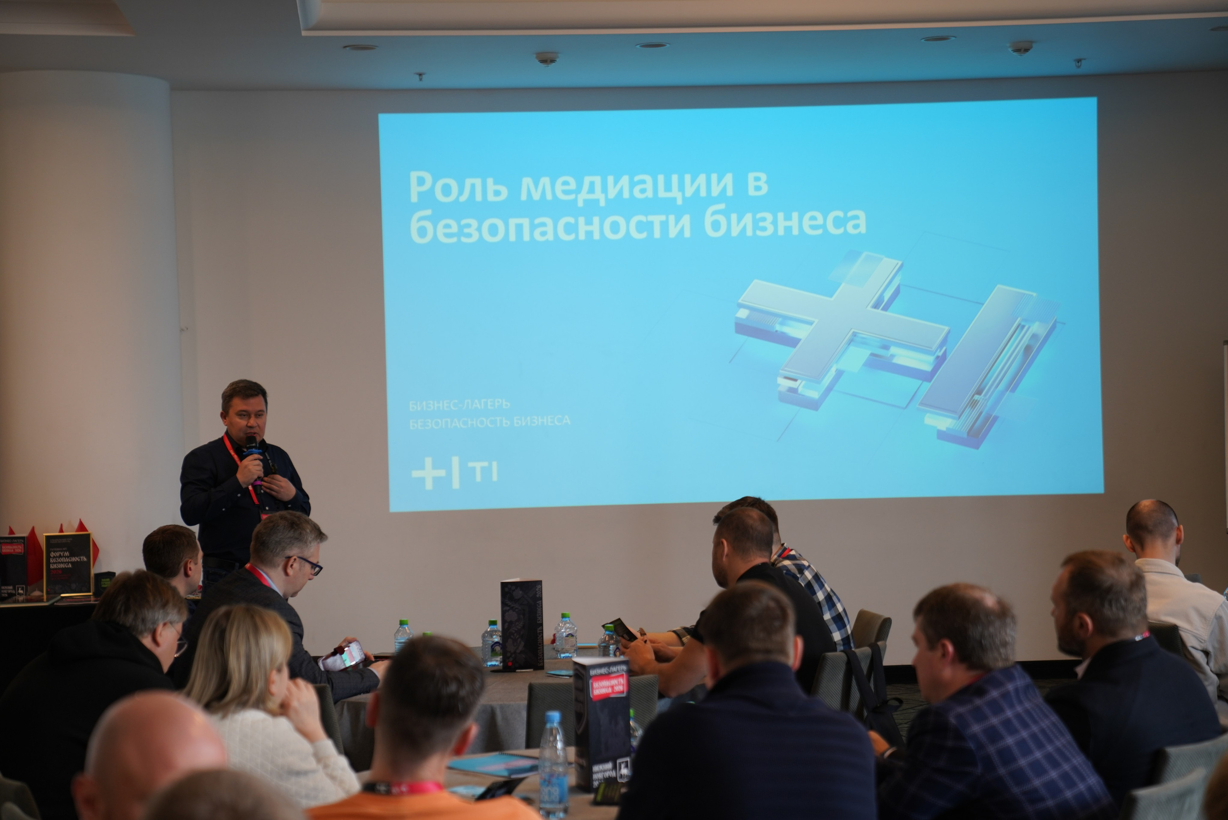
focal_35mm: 70
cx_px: 614
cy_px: 410
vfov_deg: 19.5
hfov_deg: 28.8
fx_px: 2388
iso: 320
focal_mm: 70
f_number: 2.8
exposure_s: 1/60
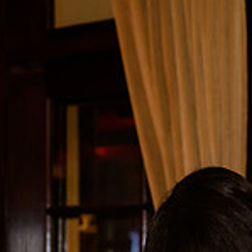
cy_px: 302
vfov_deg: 10.4
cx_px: 360
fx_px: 1359
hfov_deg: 10.3
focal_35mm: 165
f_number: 3.2
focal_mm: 50
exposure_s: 1/125
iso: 1600
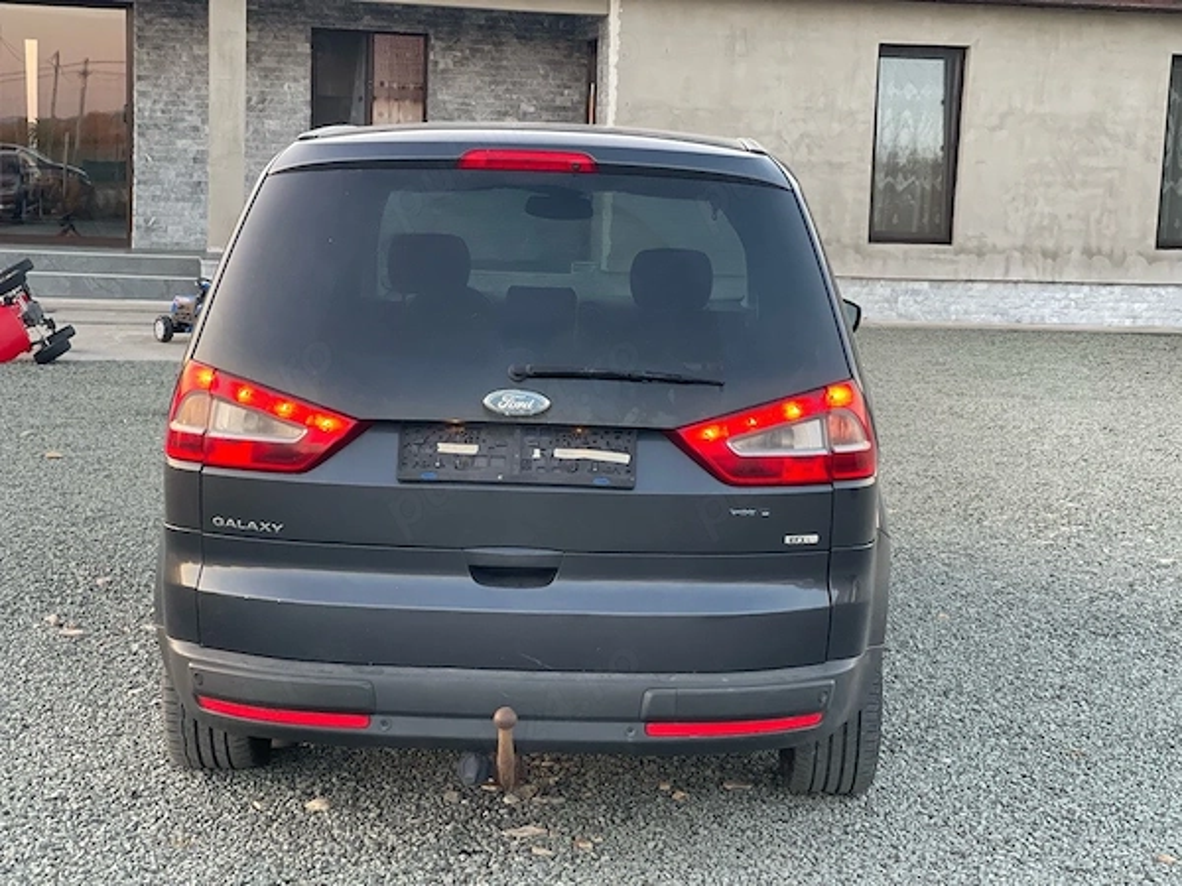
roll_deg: -2.6
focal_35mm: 64
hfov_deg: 30.3
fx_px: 2185
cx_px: 591
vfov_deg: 22.9
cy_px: 443
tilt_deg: -8.0
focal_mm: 7.5
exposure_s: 1/121
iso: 200
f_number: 2.2
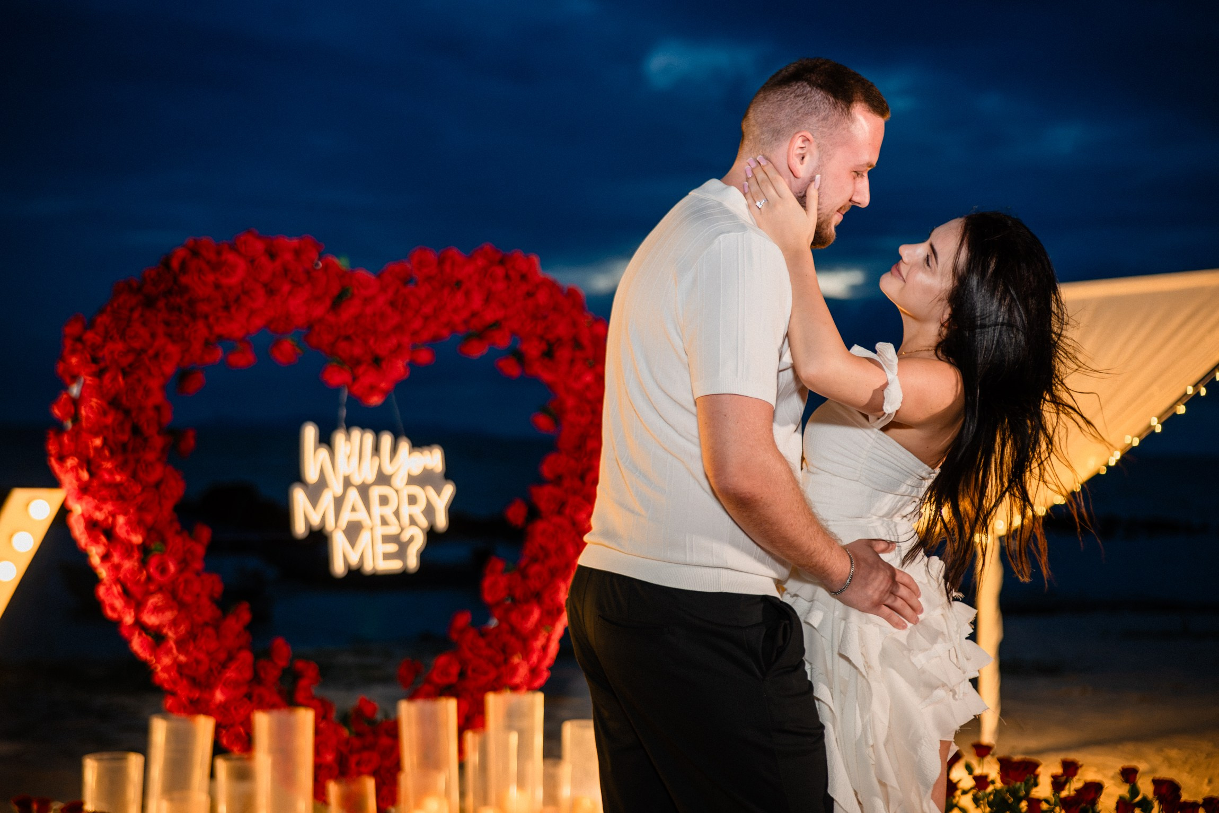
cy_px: 406
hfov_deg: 39.6
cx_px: 610
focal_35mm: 50
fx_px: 1693
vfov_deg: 27.0
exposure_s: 1/320
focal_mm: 50
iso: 1250
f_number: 2.2
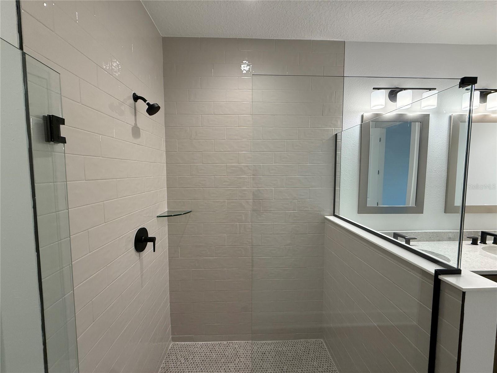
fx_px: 201
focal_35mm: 14
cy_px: 186
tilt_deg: -4.6
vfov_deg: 85.7
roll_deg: -0.3
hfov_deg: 102.1
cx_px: 248
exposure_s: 1/120
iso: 200
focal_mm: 2.22
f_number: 2.2
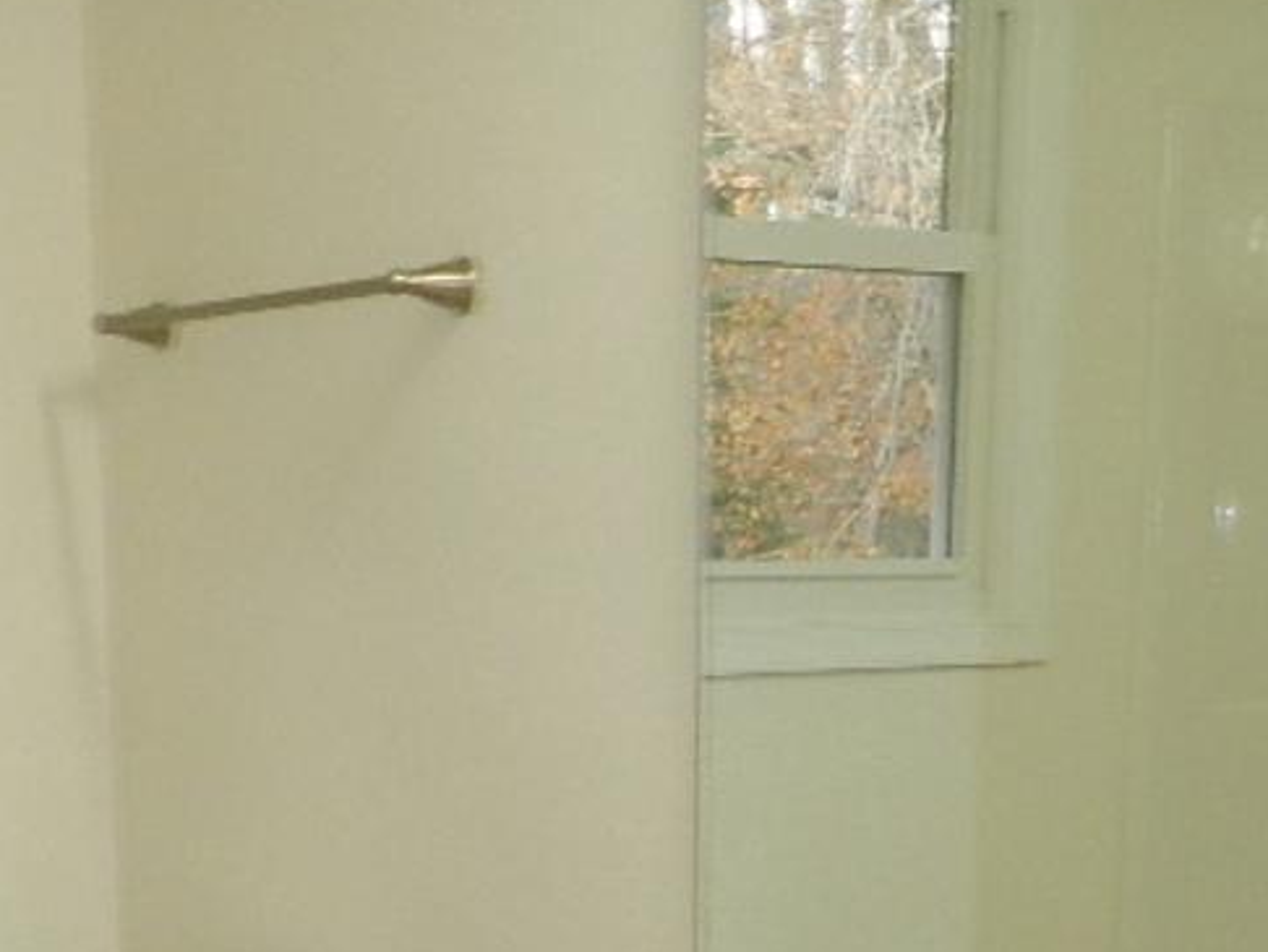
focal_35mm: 74
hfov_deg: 26.3
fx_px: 2712
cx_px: 600
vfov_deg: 18.8
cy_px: 1163
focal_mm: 4.5
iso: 100
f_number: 3.1
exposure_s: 1/30
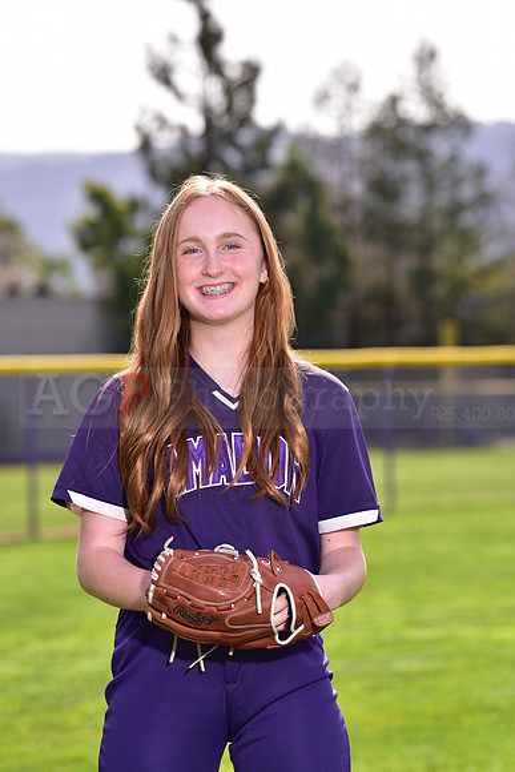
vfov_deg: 12.8
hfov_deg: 8.6
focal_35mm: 160
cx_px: 258
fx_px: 3431
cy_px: 386
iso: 80
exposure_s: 1/250
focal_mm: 160
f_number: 5.6
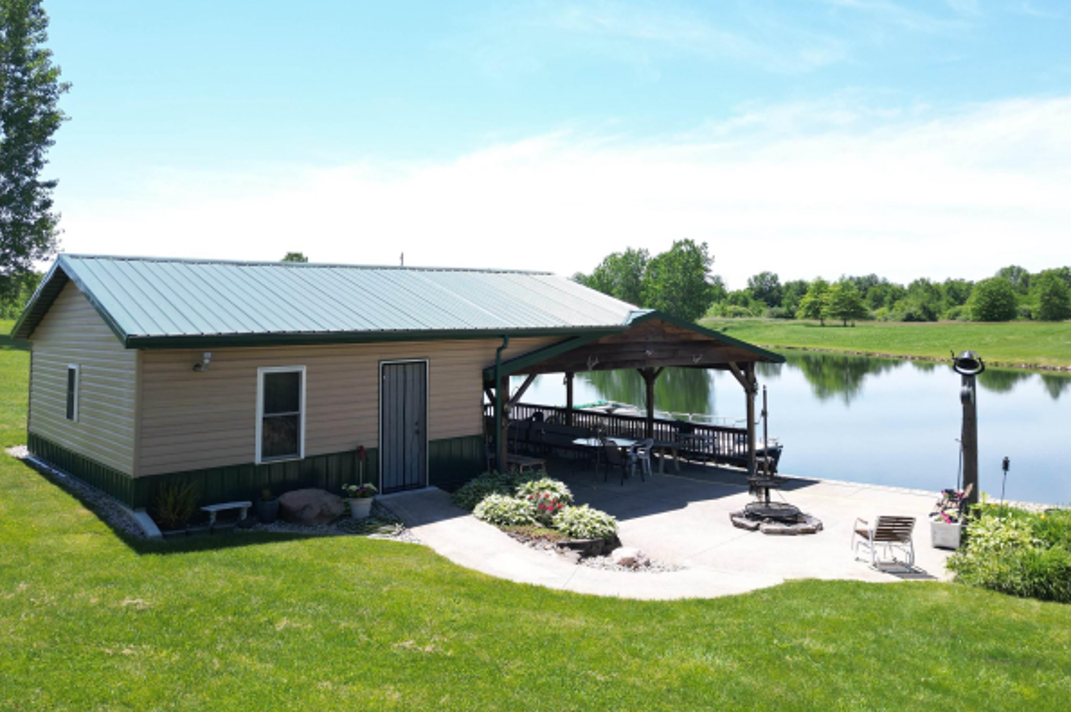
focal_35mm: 28
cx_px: 530
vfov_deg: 45.9
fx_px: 833
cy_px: 266
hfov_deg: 65.5
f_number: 1.7
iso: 100
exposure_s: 1/1250
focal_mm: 6.72
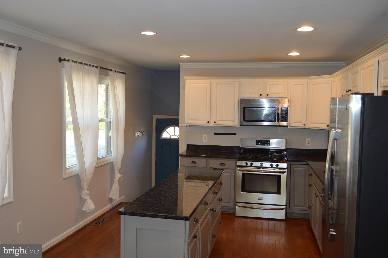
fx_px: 355
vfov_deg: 39.9
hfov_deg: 57.3
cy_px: 129
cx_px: 194
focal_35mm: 33
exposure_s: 1/60
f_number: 4
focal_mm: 22
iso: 400
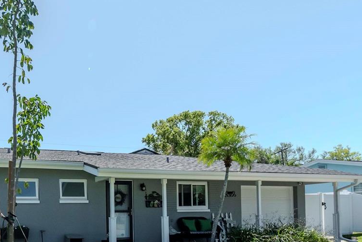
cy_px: 186
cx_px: 80
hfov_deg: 55.2
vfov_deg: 39.8
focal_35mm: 32
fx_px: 322
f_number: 7.1
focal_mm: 10
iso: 500
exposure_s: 1/1600
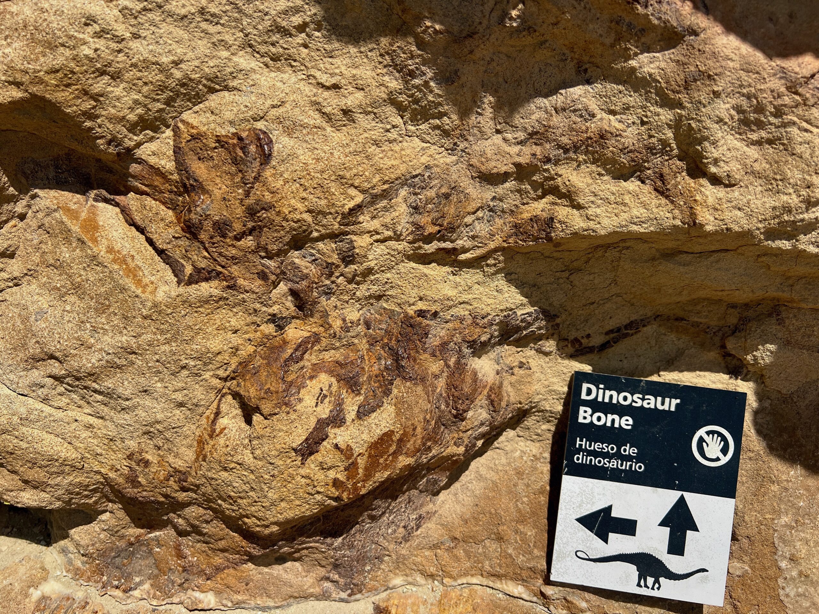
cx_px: 410
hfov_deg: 67.3
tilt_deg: -34.8
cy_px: 307
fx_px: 615
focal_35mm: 26
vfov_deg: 53.1
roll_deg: +0.9
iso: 50
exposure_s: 1/6993
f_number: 1.5
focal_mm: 5.7
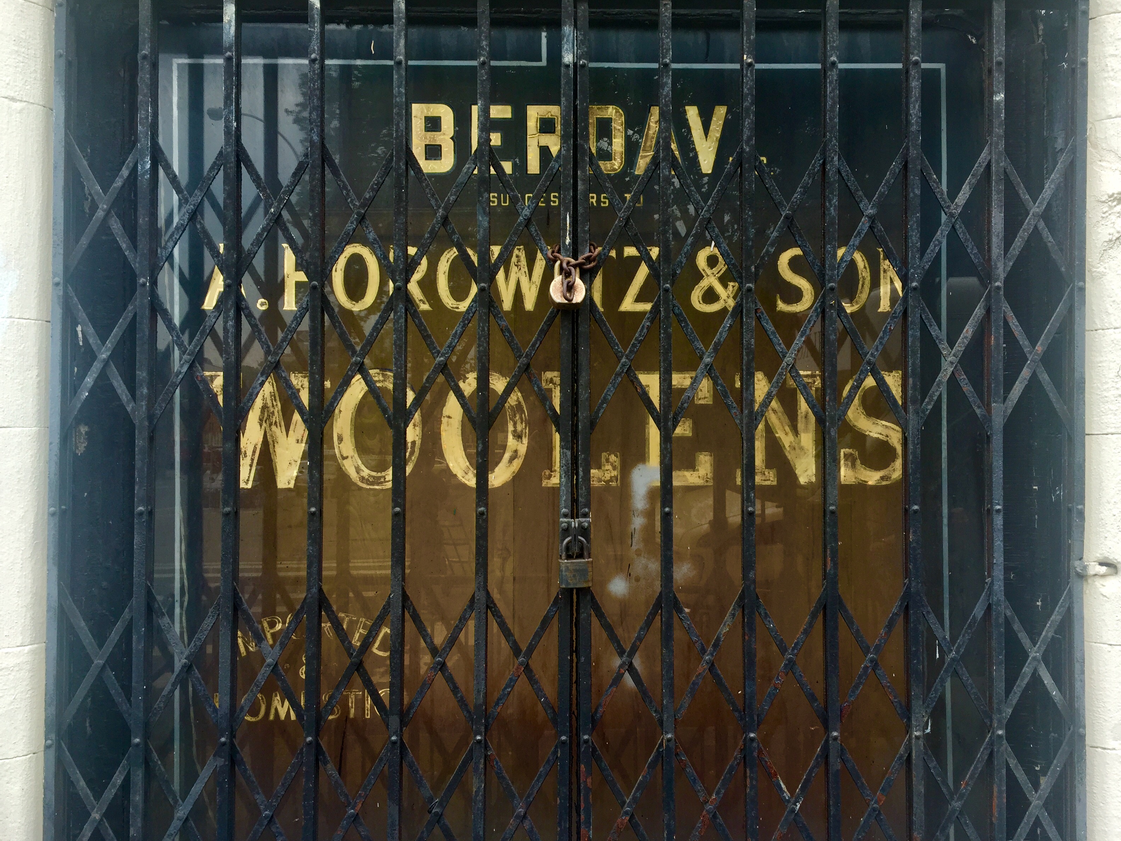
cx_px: 579
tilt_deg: -0.7
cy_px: 422
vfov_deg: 46.8
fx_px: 971
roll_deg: -1.0
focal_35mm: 30
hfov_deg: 60.0
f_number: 2.2
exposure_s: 1/120
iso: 32
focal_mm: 4.15
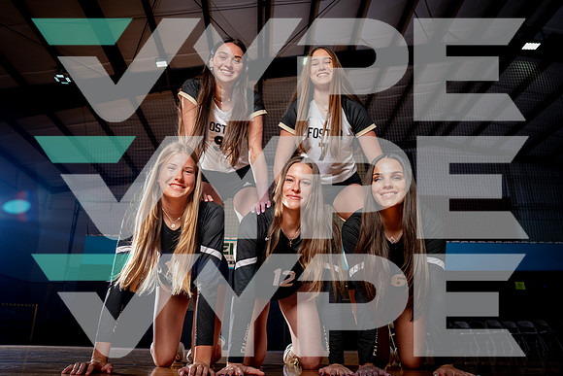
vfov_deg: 51.0
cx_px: 282
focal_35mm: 25
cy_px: 188
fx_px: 393
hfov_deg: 71.2
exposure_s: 1/200
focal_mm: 24
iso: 250
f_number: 5
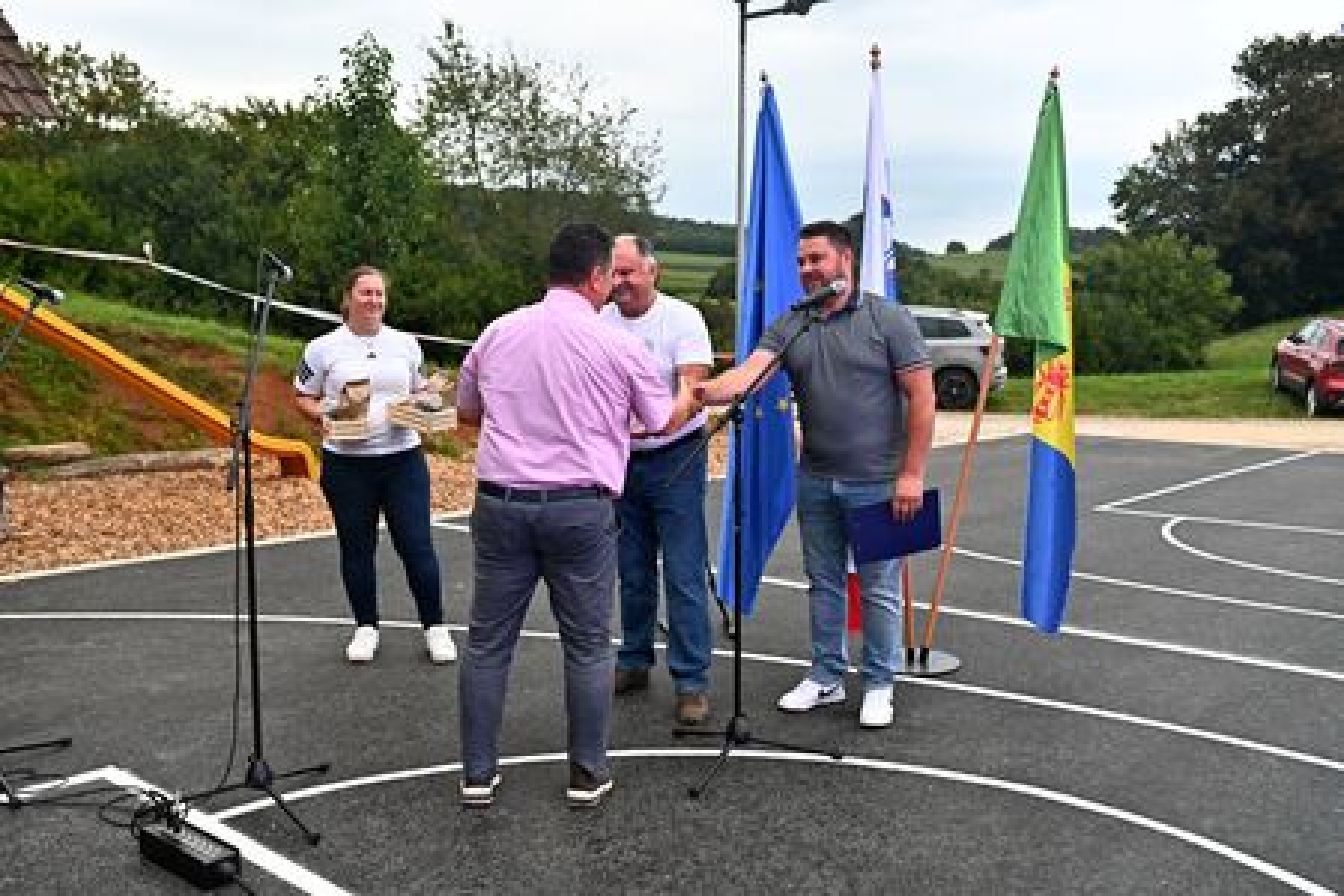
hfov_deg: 54.4
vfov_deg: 37.9
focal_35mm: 35
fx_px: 1307
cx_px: 672
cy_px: 448
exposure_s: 1/800
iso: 1600
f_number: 3.2
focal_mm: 35
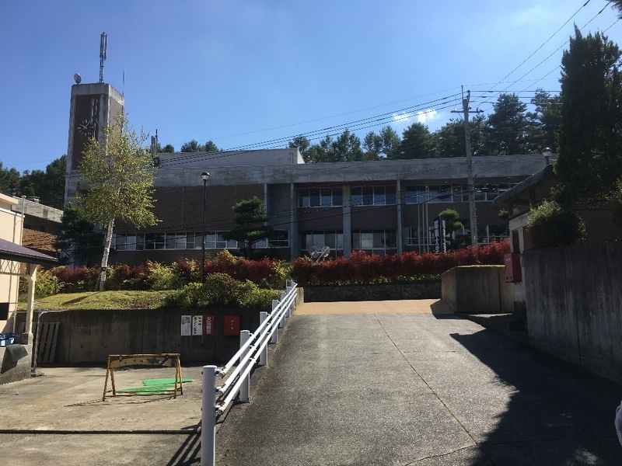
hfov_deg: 61.7
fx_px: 521
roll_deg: -1.3
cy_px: 233
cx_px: 311
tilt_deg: +7.8
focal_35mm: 29
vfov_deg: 48.2
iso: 25
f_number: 2.2
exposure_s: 1/1350
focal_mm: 4.15
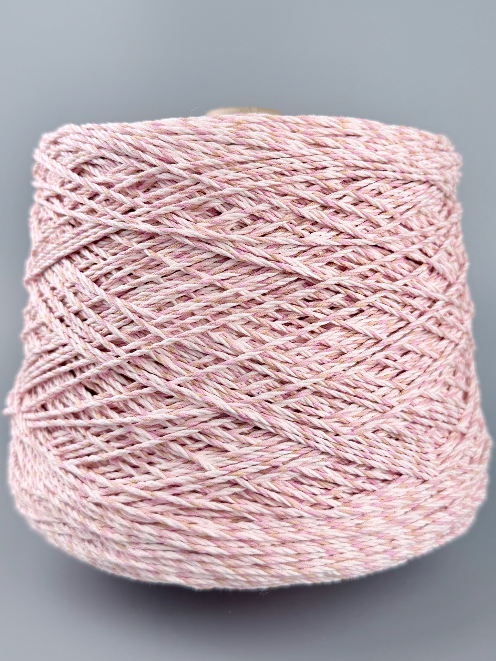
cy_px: 330
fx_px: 459
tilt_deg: -4.9
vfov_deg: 71.6
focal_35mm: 24
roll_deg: -0.2
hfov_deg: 56.8
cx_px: 248
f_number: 1.78
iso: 80
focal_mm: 6.76
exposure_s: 1/1060
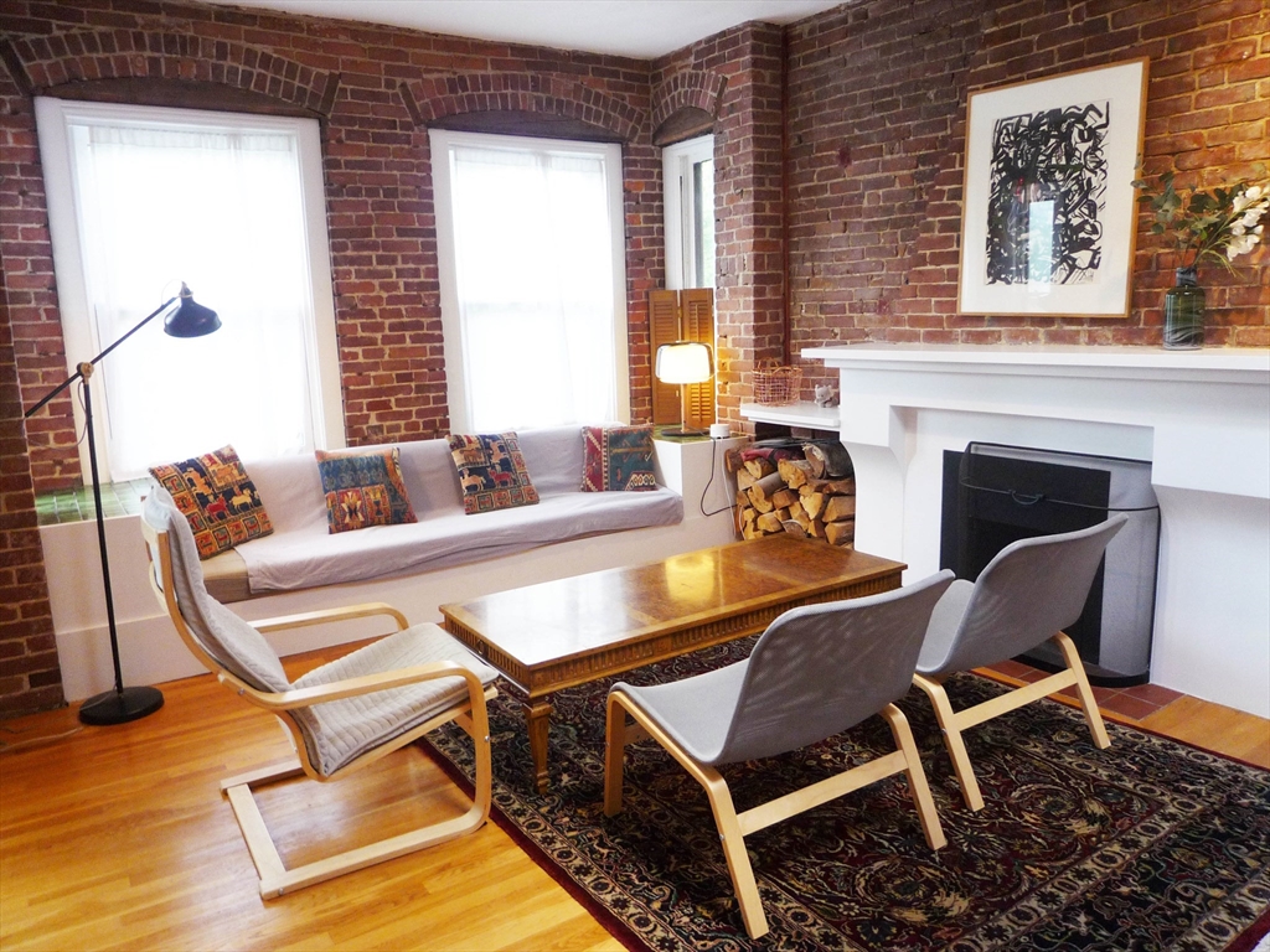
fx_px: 917
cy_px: 476
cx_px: 635
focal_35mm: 25
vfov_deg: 54.9
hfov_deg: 69.4
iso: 125
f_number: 2.8
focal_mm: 4.4
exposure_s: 1/30
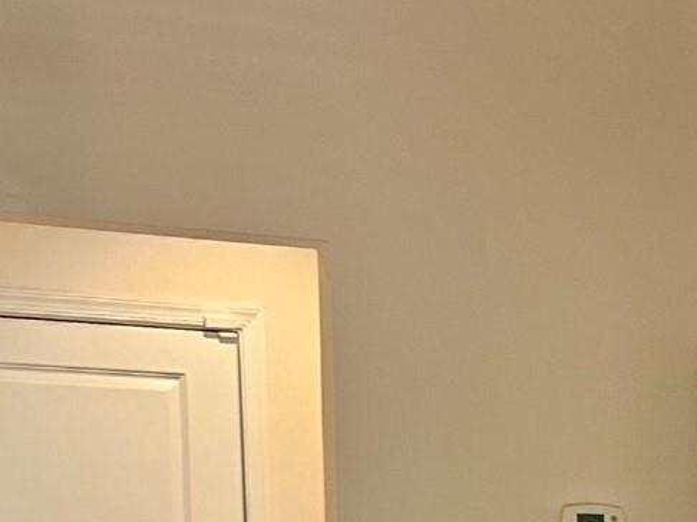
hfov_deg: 19.3
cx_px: 780
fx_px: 1952
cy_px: 777
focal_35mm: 97
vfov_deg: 14.3
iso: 320
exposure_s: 1/120
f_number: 1.8
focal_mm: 5.4
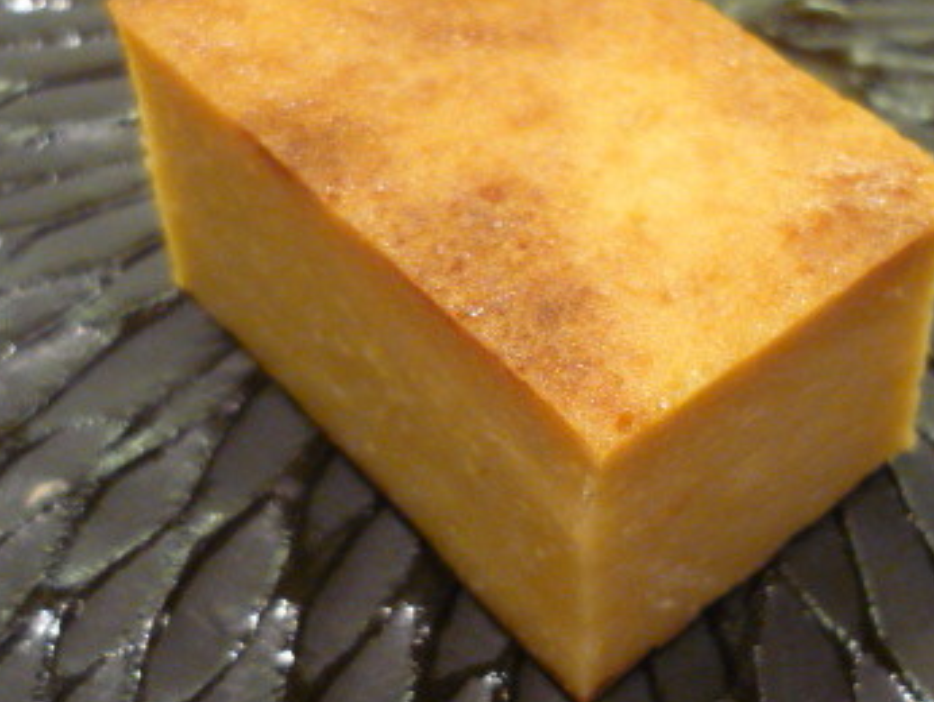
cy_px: 362
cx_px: 605
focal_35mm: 61
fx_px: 1647
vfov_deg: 24.1
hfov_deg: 31.5
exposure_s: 1/20
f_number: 2.8
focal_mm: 5.5
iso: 400
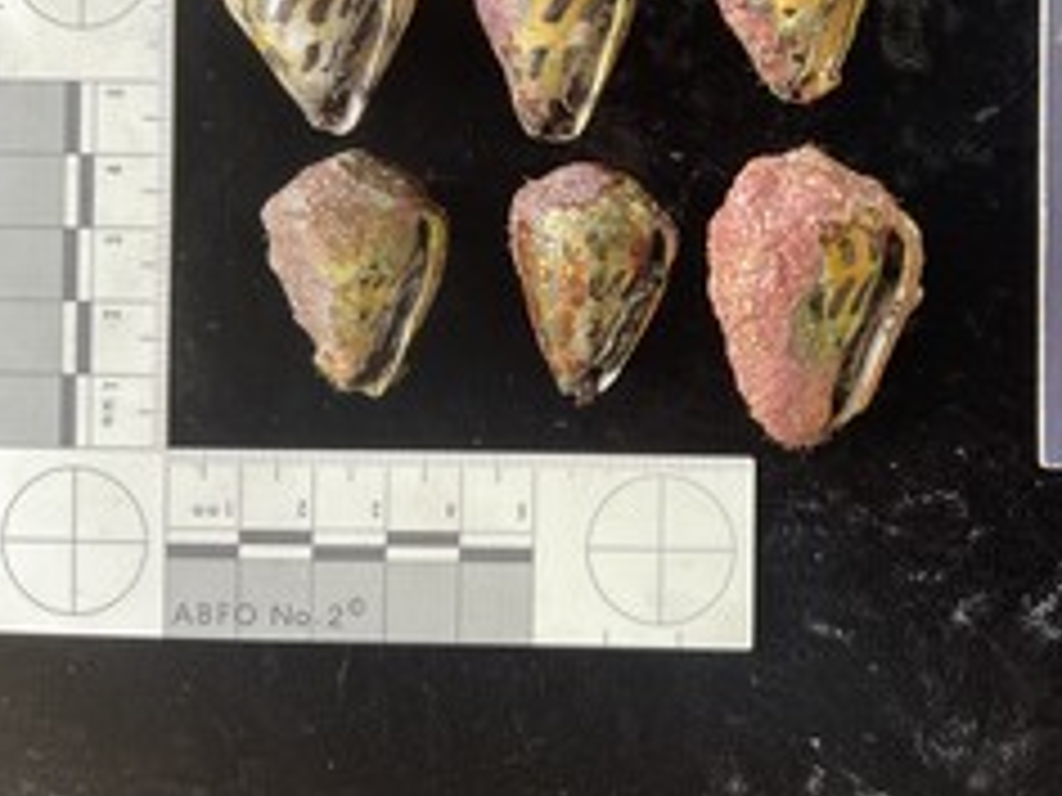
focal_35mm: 43
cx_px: 670
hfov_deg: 43.5
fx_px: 1319
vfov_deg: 33.0
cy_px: 209
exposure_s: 1/120
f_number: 1.8
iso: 64
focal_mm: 3
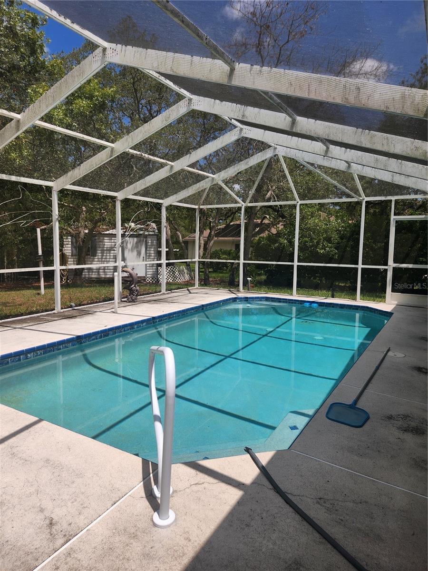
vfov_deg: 73.9
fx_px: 379
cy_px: 286
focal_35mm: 23
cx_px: 214
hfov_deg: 58.9
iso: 20
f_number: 1.8
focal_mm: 5.4
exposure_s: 1/1437
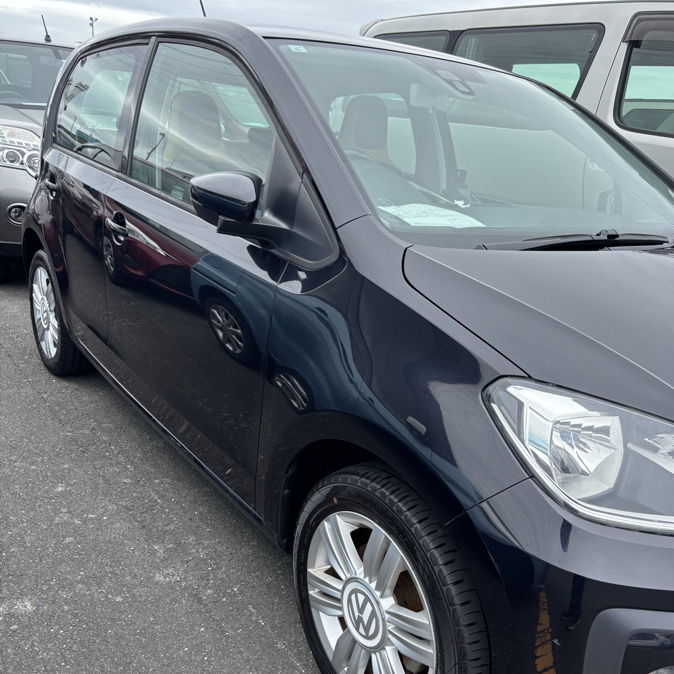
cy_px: 408
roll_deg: -6.5
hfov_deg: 52.5
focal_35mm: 31
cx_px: 338
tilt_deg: -22.5
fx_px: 683
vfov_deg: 52.1
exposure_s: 1/918
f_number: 1.6
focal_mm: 5.96
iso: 50
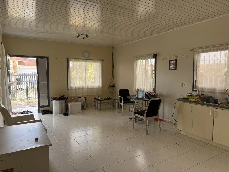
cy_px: 86
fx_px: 159
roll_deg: -0.7
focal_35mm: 24
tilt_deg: -3.4
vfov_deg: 56.8
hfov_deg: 71.6
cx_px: 114
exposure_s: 1/236
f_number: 1.78
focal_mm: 6.76
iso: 125
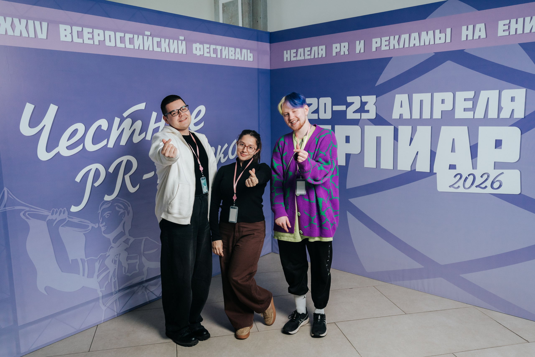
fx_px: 436
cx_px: 262
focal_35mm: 29
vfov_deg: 44.5
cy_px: 173
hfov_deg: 63.0
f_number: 2.8
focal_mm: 28
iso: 1000
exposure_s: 1/200
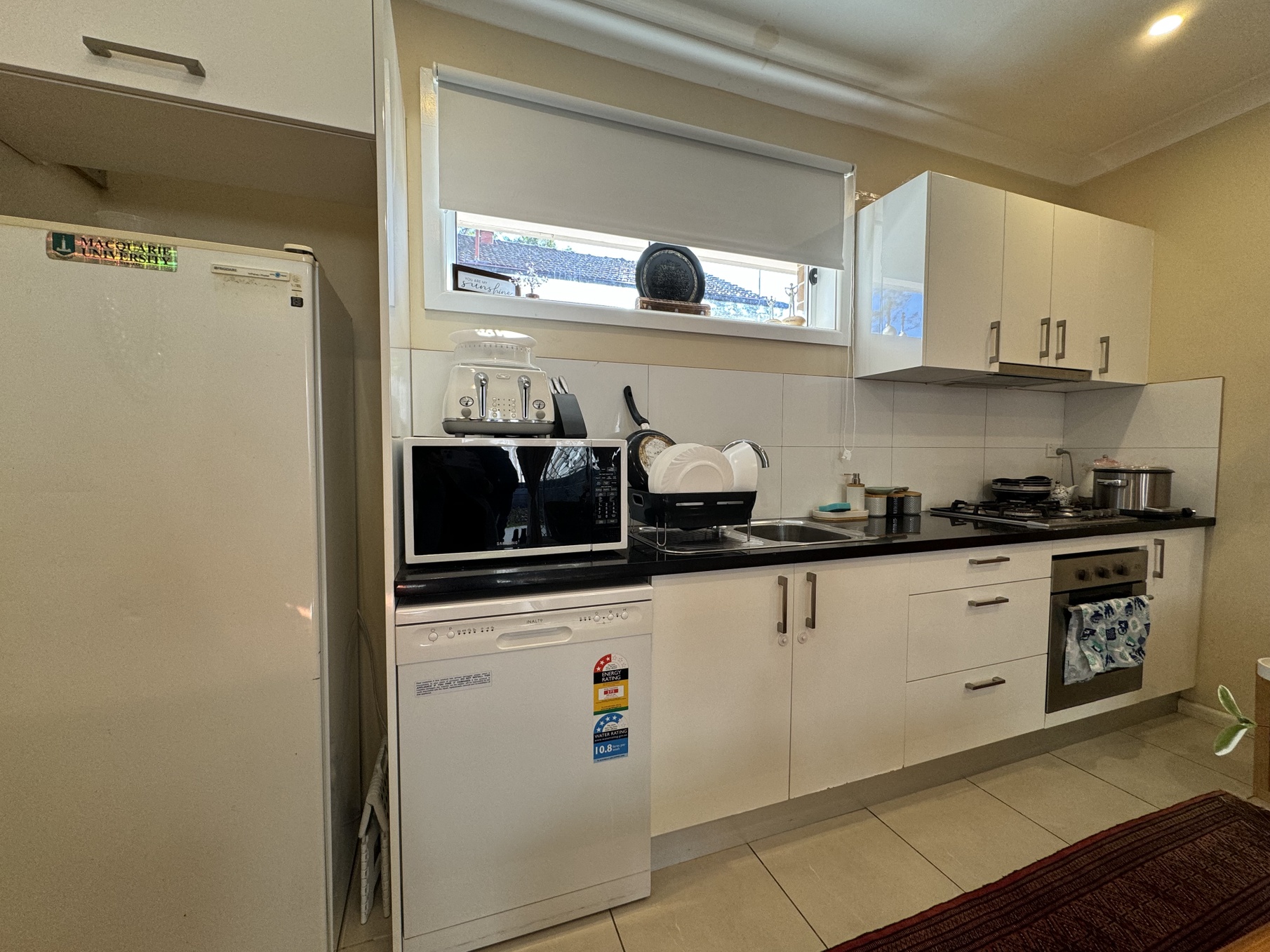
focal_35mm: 14
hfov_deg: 102.1
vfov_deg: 85.7
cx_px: 635
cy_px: 476
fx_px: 514
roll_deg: -0.1
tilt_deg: -2.8
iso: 125
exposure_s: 1/100
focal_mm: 2.22
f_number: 2.2
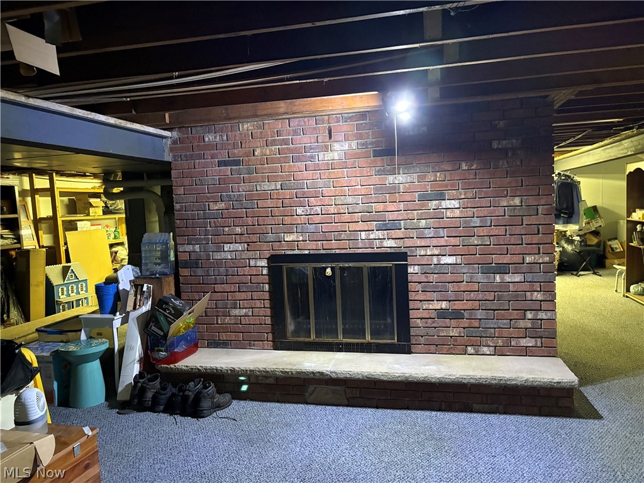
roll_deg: +3.0
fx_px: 484
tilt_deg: -4.0
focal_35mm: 26
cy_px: 242
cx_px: 322
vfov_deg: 53.1
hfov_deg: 67.3
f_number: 1.6
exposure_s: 1/30
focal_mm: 5.96
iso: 640
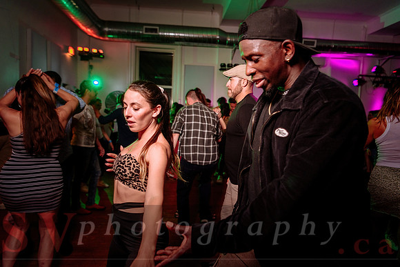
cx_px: 200
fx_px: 267
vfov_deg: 53.2
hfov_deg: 73.7
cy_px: 134
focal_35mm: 24
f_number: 2.8
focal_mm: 24
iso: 800
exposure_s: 1/30
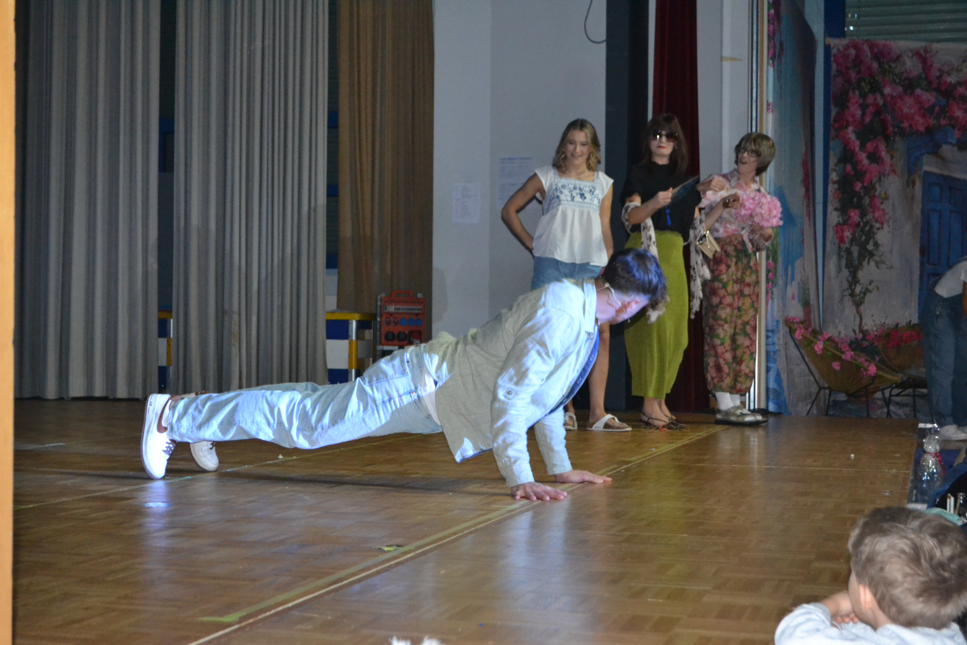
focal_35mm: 57
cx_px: 484
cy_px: 322
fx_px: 1531
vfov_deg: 23.8
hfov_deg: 35.1
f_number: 5
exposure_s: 1/60
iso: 3200
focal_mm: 38
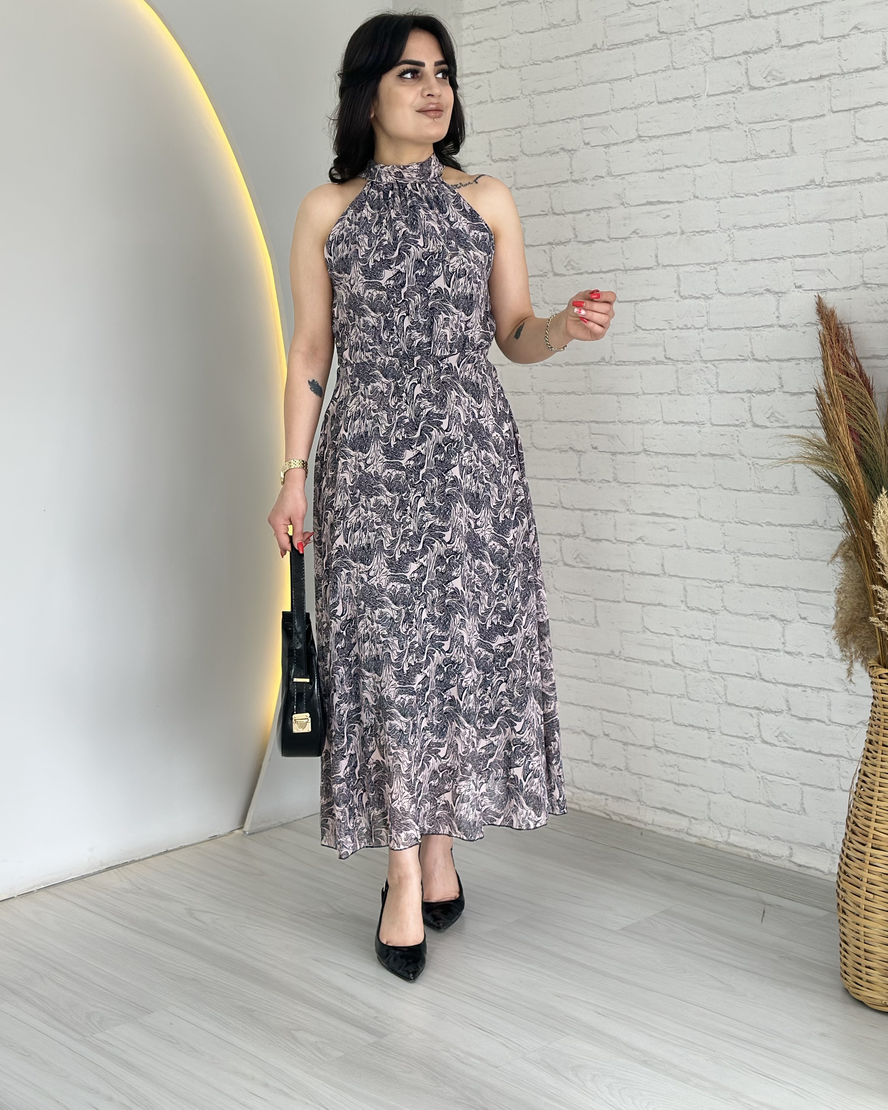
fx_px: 1676
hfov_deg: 29.7
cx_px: 439
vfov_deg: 36.7
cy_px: 542
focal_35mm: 51
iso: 64
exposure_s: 1/141
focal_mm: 6.86
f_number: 1.78
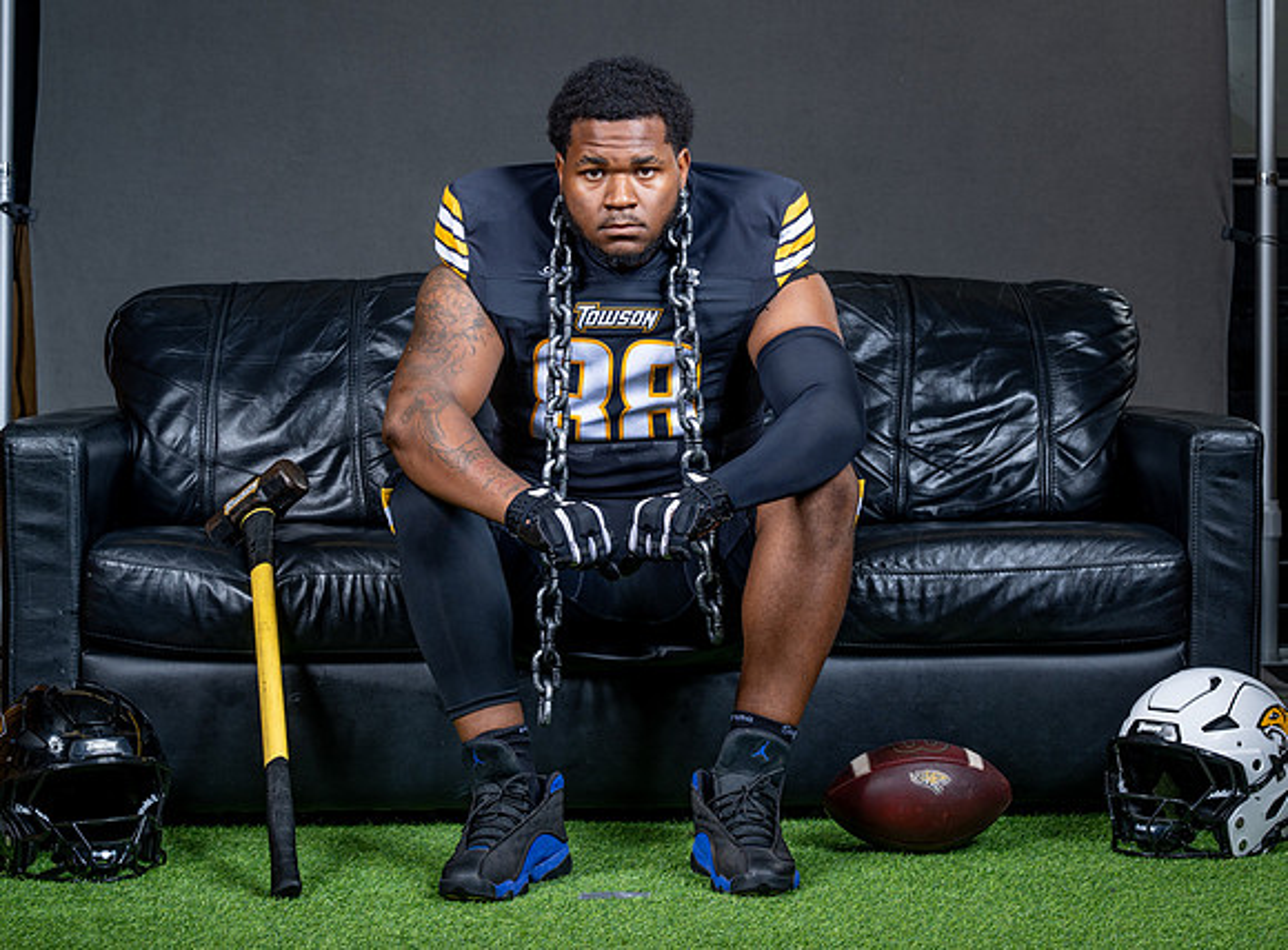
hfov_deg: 26.0
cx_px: 779
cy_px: 425
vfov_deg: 19.4
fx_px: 2786
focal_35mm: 75
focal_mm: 62
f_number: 6.3
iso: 100
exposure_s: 1/200
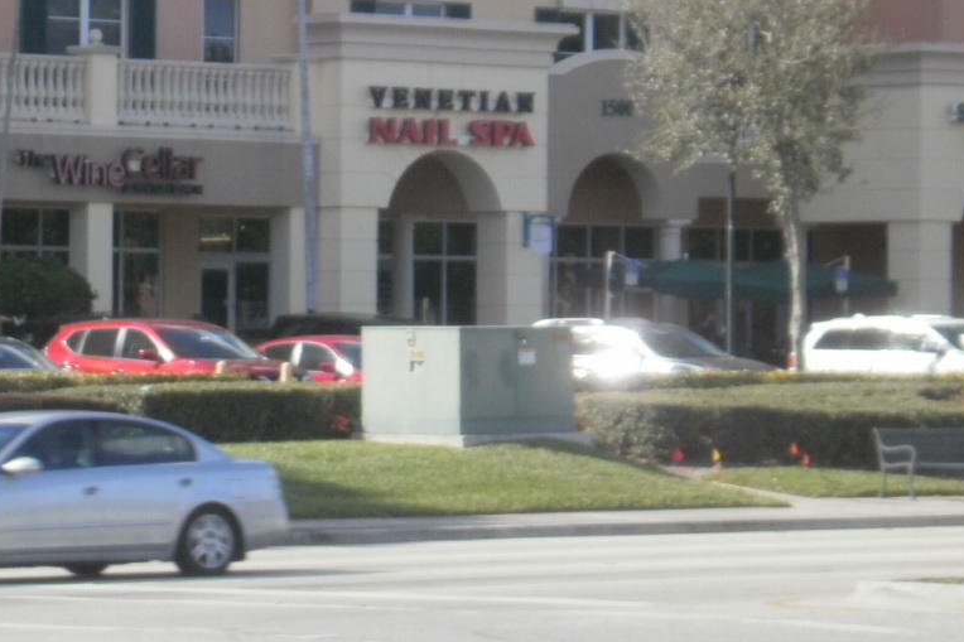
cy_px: 189
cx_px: 356
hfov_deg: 10.5
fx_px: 5247
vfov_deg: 7.0
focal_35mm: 196
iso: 100
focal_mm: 15.91
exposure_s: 1/250
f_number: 5.5
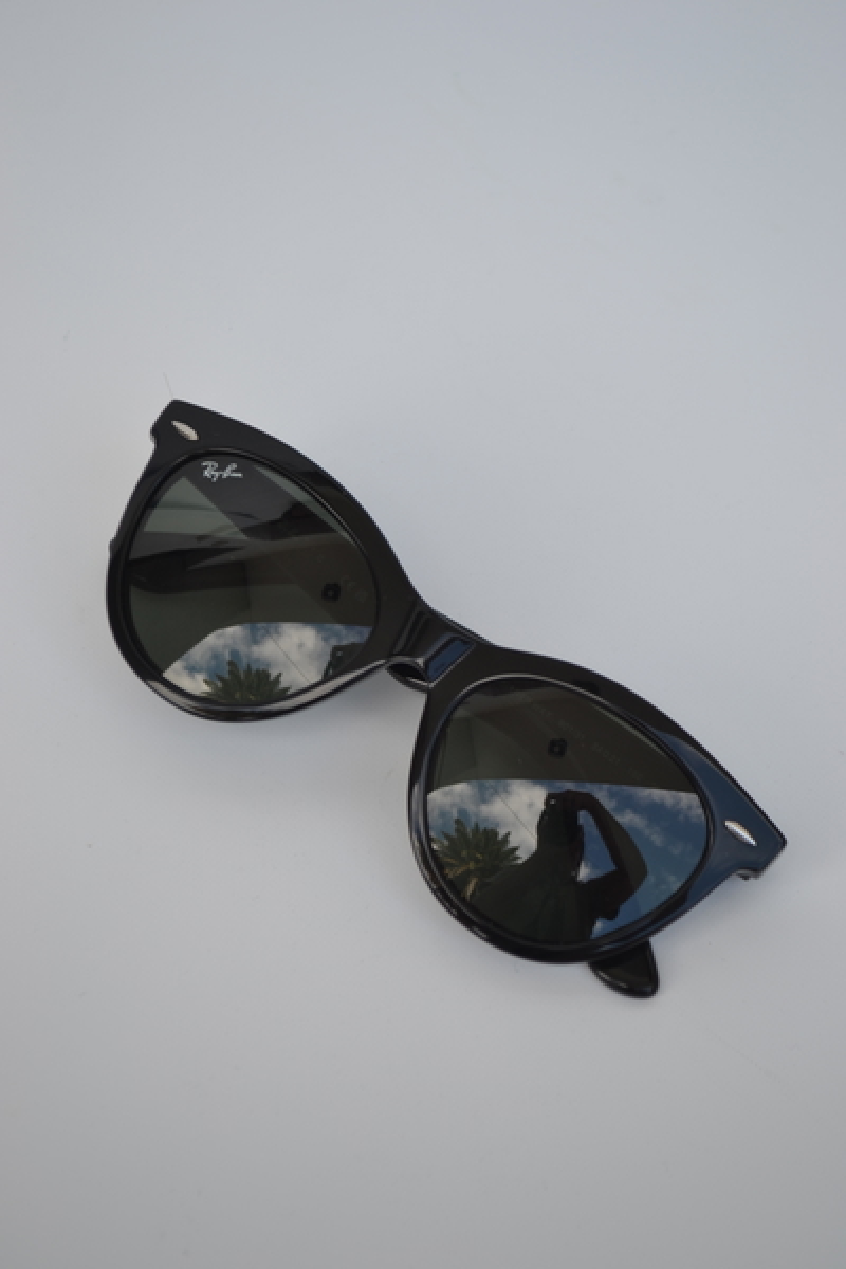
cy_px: 634
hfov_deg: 20.2
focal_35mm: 68
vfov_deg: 29.9
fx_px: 2379
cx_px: 423
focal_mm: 45
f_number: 6.3
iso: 100
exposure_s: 1/80
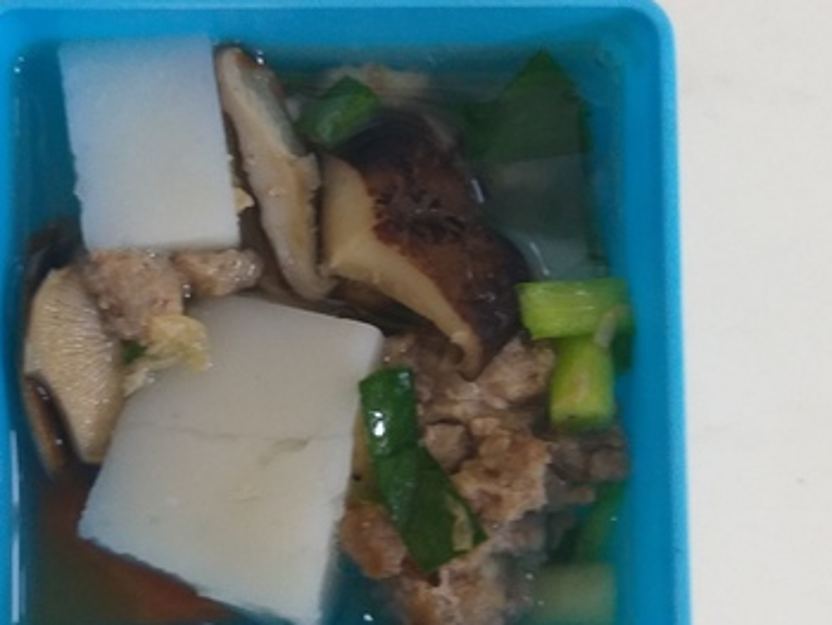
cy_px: 312
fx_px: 1251
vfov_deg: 28.1
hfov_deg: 36.5
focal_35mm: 52
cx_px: 300
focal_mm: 3.93
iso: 125
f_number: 1.7
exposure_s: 1/40
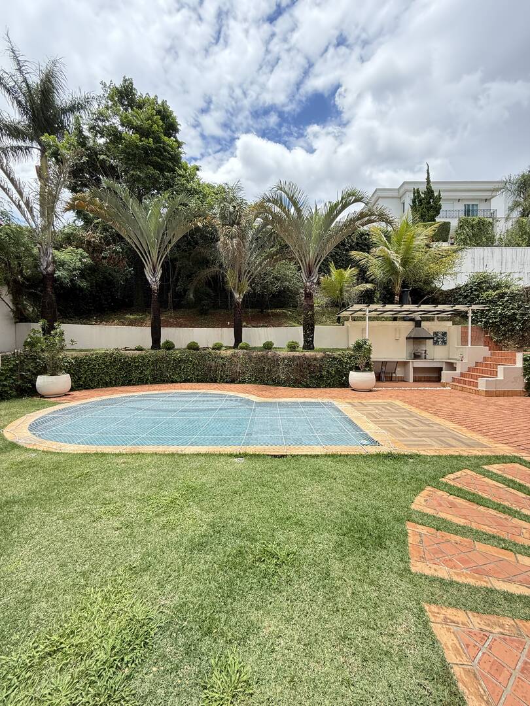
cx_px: 265
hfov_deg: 85.7
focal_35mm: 14
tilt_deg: -1.1
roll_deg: -0.7
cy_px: 353
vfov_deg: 102.1
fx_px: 286
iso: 64
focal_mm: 2.22
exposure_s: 1/701
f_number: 2.2
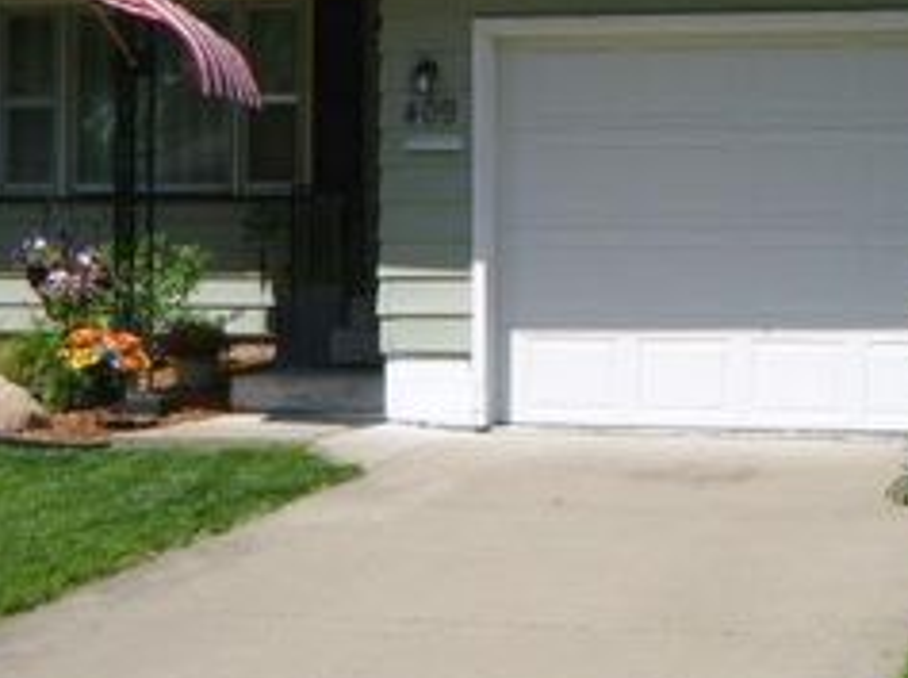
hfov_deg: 21.1
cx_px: 575
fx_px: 2436
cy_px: 228
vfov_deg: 15.8
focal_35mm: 93
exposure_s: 1/400
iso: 100
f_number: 4.7
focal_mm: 7.9
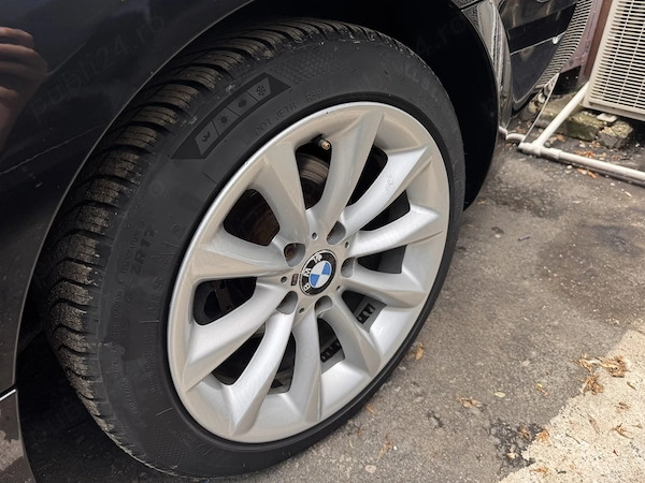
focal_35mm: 24
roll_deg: +3.1
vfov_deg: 56.8
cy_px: 242
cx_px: 322
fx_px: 447
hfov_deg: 71.6
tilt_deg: -32.6
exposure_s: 1/639
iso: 80
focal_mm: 6.76
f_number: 1.78
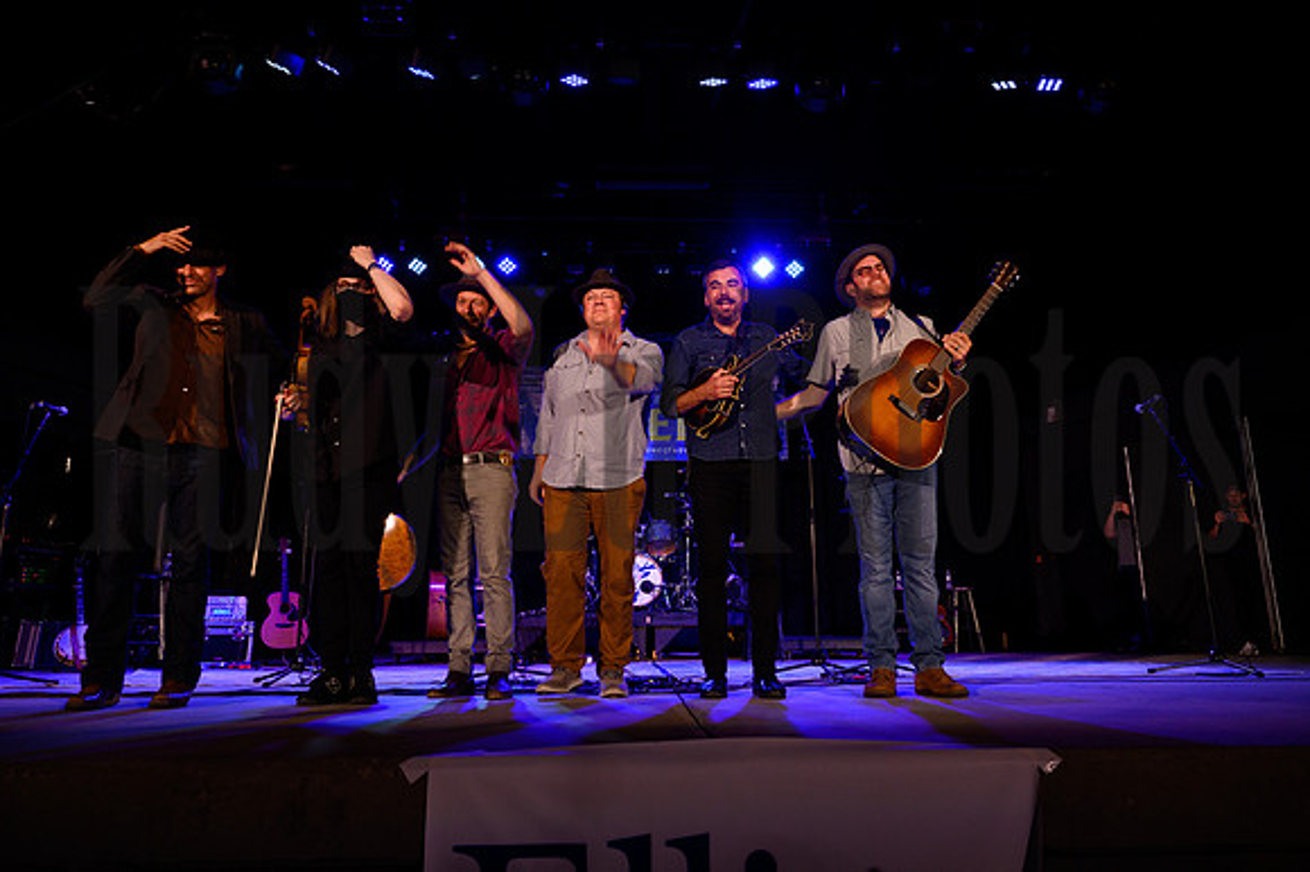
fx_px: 873
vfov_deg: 53.1
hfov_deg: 73.8
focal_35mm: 24
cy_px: 436
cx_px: 655
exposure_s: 1/80
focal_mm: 24
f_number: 5.6
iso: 1600
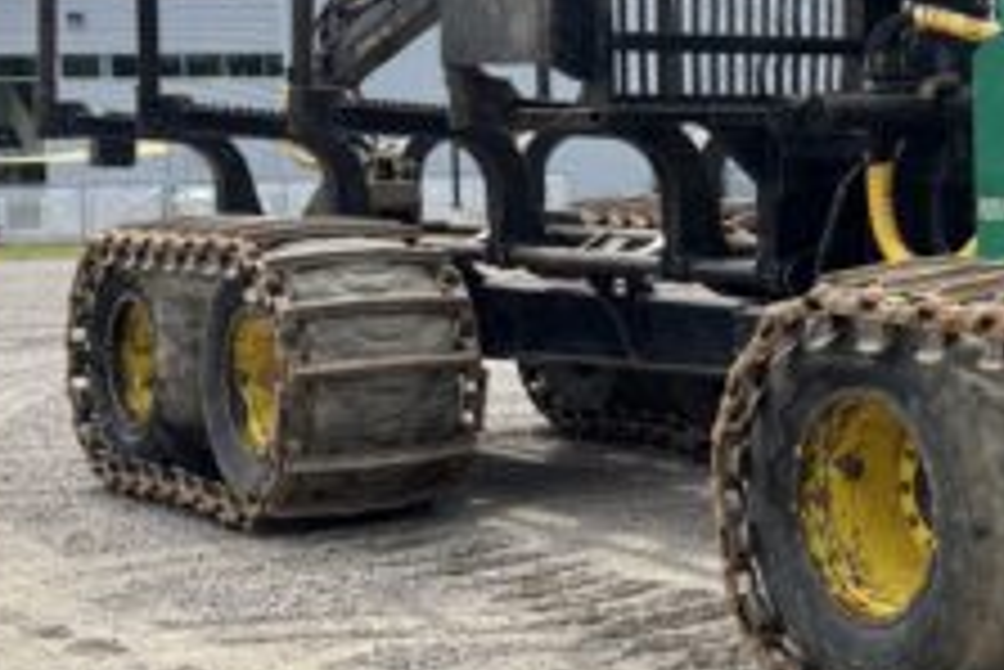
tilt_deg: -2.1
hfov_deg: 25.7
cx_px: 1177
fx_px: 1981
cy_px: 209
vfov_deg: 19.1
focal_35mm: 71
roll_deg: +1.5
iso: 50
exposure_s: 1/3311
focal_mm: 5.96
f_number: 1.6
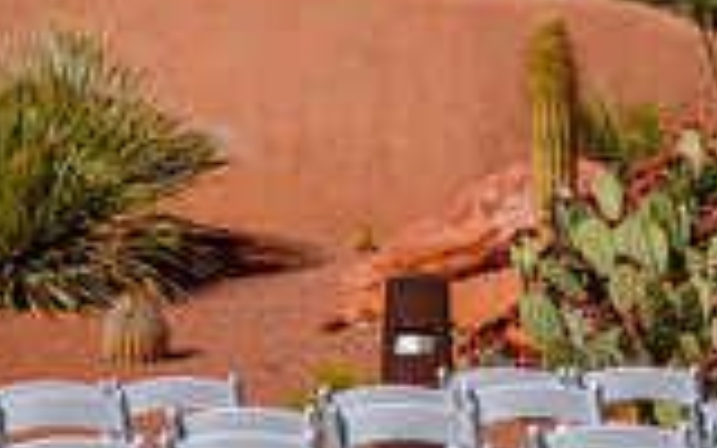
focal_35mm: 334
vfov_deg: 3.9
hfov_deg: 6.3
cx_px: 751
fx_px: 6527
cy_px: -289
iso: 200
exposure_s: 1/640
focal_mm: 98
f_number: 6.3
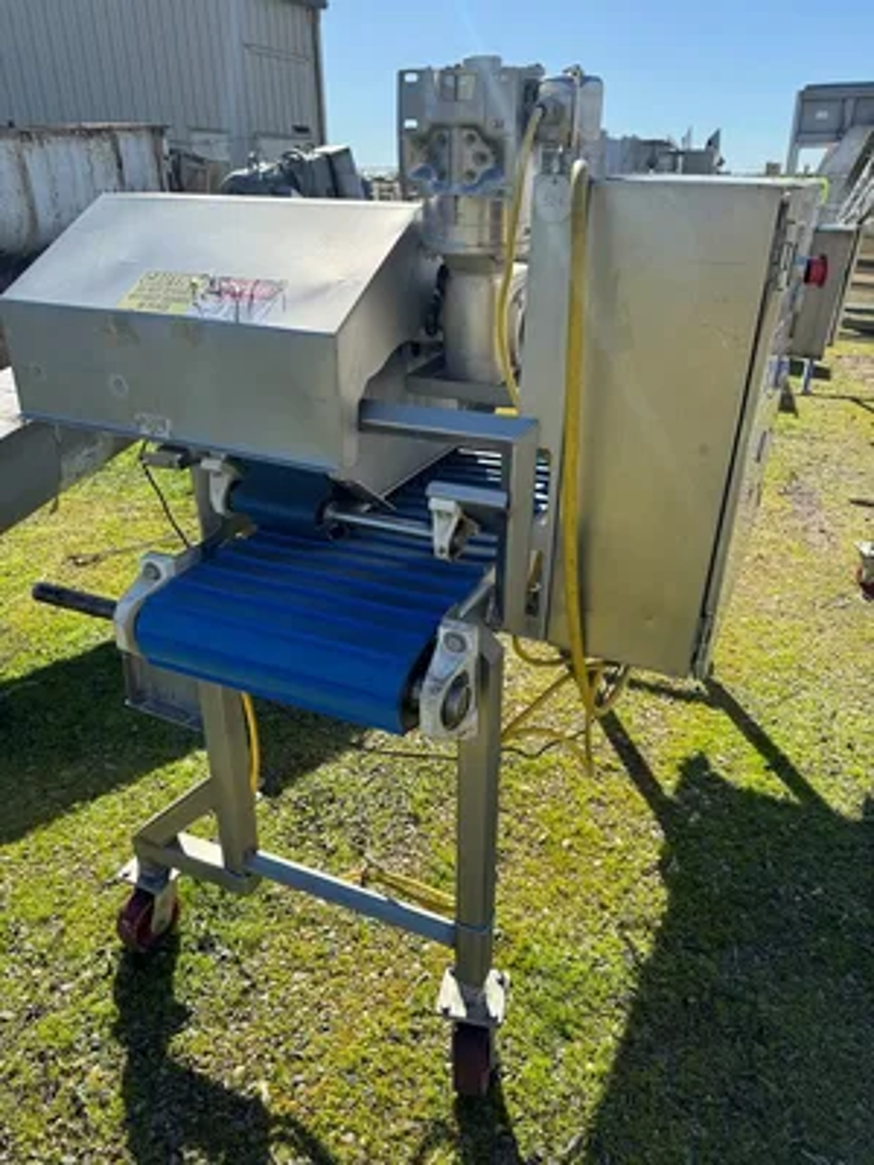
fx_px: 808
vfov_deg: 71.6
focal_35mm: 24
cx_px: 437
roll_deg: +0.7
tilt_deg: -25.8
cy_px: 582
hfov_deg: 56.8
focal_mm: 6.86
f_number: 1.78
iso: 80
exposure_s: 1/2331
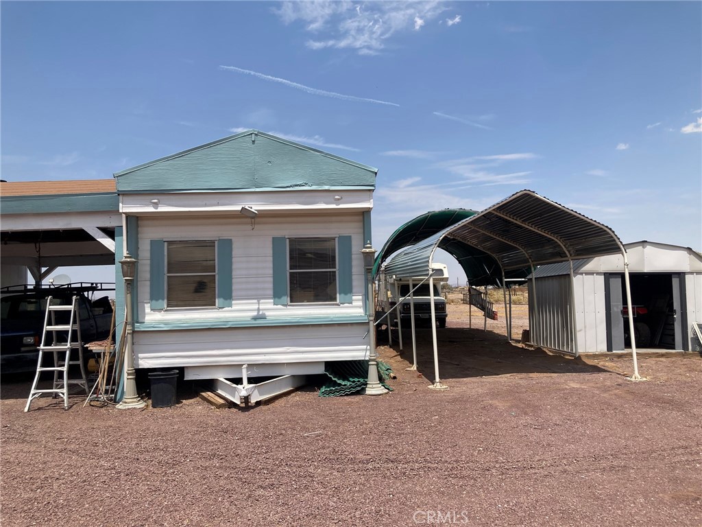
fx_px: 568
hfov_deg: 63.4
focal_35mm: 28
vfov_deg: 49.7
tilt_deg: +5.0
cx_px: 351
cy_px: 264
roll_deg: +2.4
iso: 20
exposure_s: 1/3040
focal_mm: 3.99
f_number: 1.8
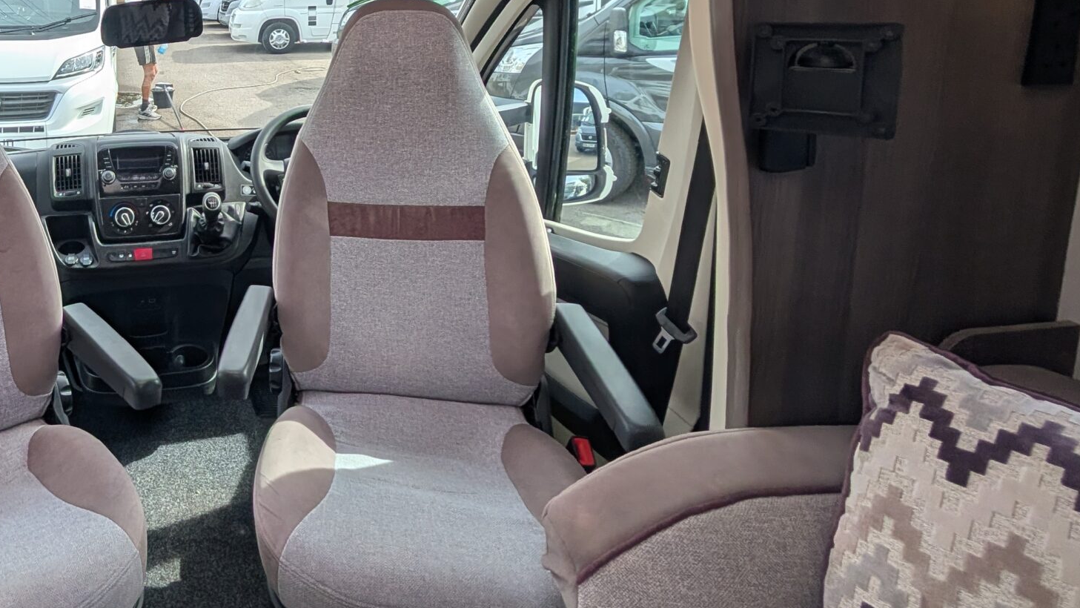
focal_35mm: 23
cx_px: 184
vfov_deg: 45.7
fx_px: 659
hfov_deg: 69.3
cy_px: 83
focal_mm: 2.02
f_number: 1.7
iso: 49
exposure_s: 1/1083
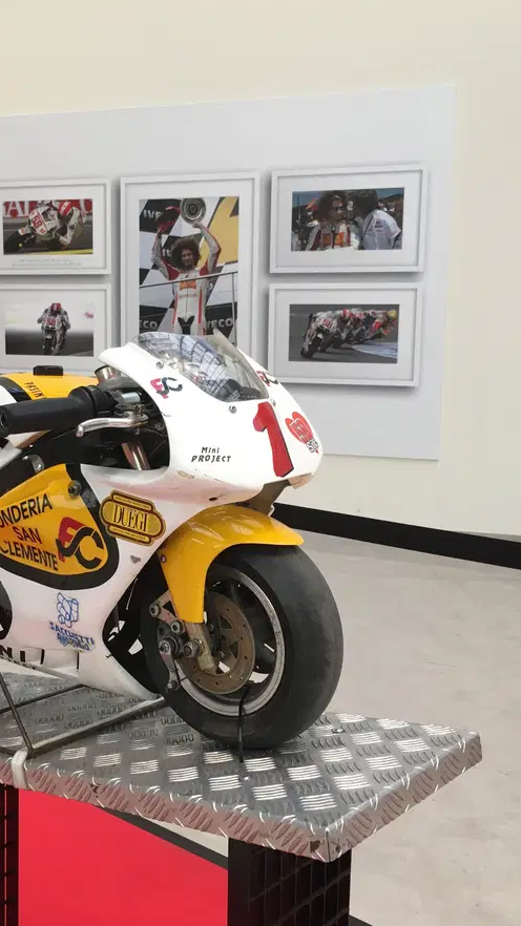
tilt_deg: -9.0
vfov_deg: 47.4
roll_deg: -0.4
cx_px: 159
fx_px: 1056
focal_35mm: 43
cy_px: 464
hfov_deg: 27.5
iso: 64
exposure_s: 1/33
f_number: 2.2
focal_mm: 4.15
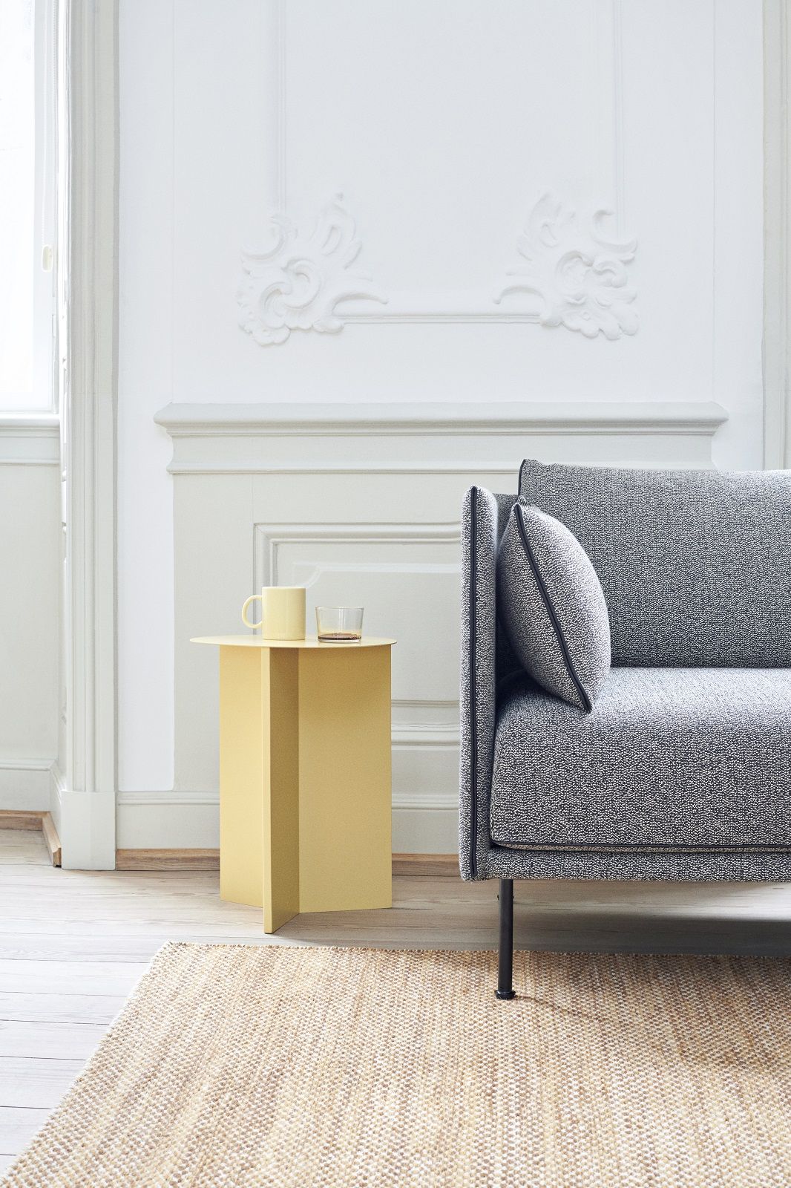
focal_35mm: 58
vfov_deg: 34.5
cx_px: 396
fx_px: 1912
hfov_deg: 23.4
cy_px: 594
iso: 400
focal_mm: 58
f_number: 11
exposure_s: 1.6
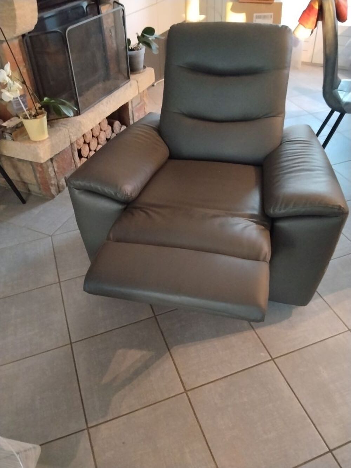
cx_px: 176
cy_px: 234
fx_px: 392
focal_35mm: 29
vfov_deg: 61.7
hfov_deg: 48.2
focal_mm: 3.96
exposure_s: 1/16.7
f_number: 1.8
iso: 800
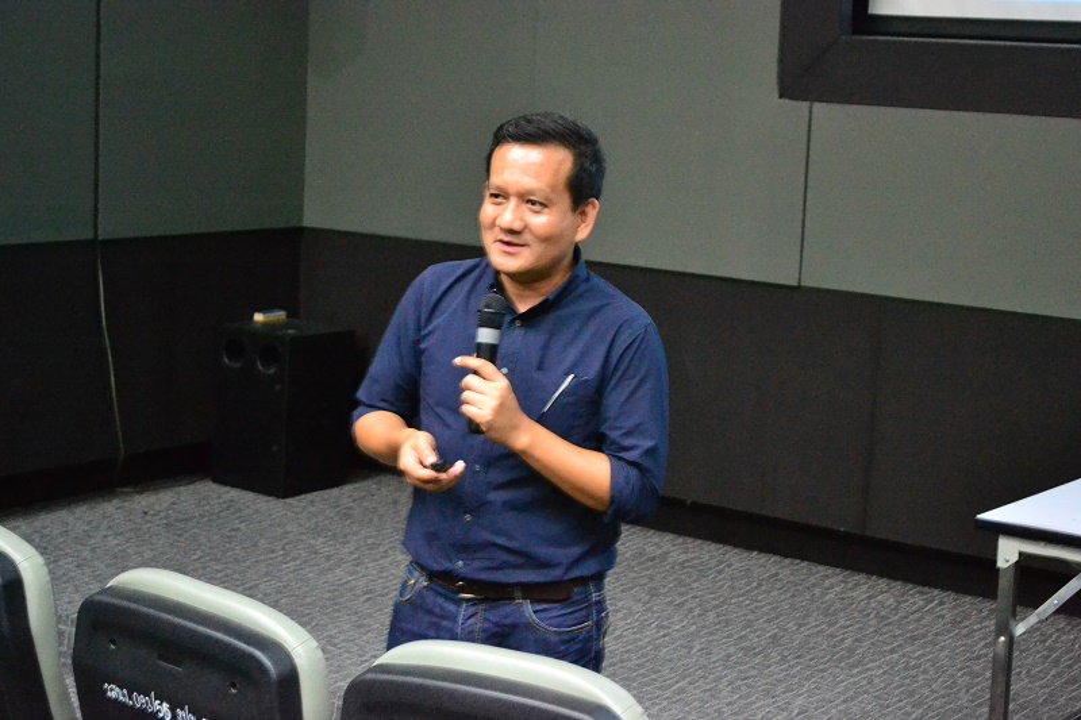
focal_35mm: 69
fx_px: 2071
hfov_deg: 29.2
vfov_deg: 19.7
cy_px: 360
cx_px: 540
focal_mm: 46
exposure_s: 1/10
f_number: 5.3
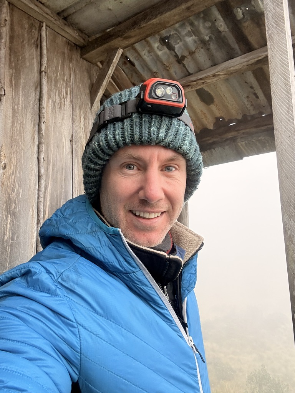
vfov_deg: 60.0
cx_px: 148
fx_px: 341
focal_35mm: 30
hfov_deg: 46.8
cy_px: 196
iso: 80
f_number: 1.9
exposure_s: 1/60
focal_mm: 2.69
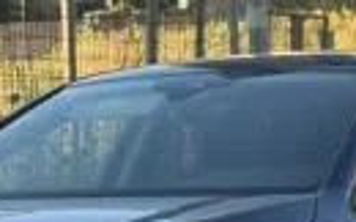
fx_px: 2423
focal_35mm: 250
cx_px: 252
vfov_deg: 5.2
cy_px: 307
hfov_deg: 8.4
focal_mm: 6.86
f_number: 1.78
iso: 64
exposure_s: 1/458
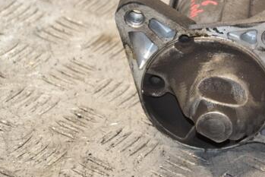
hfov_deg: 8.7
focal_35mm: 237
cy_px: 35
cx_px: 216
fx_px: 1745
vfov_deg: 5.8
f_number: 5.6
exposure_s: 1/125
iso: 800
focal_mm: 92
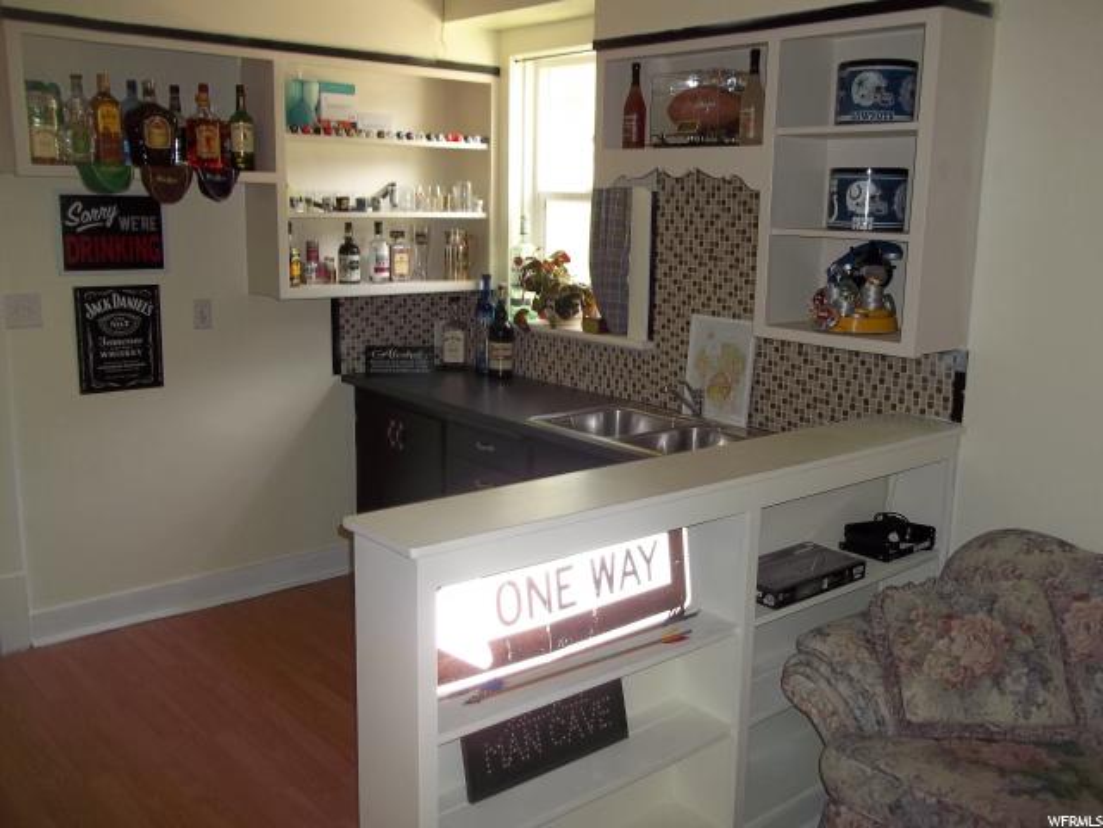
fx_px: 1020
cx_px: 552
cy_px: 414
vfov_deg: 44.2
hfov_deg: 56.8
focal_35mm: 32
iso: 80
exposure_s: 1/30
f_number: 2.9
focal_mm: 5.7
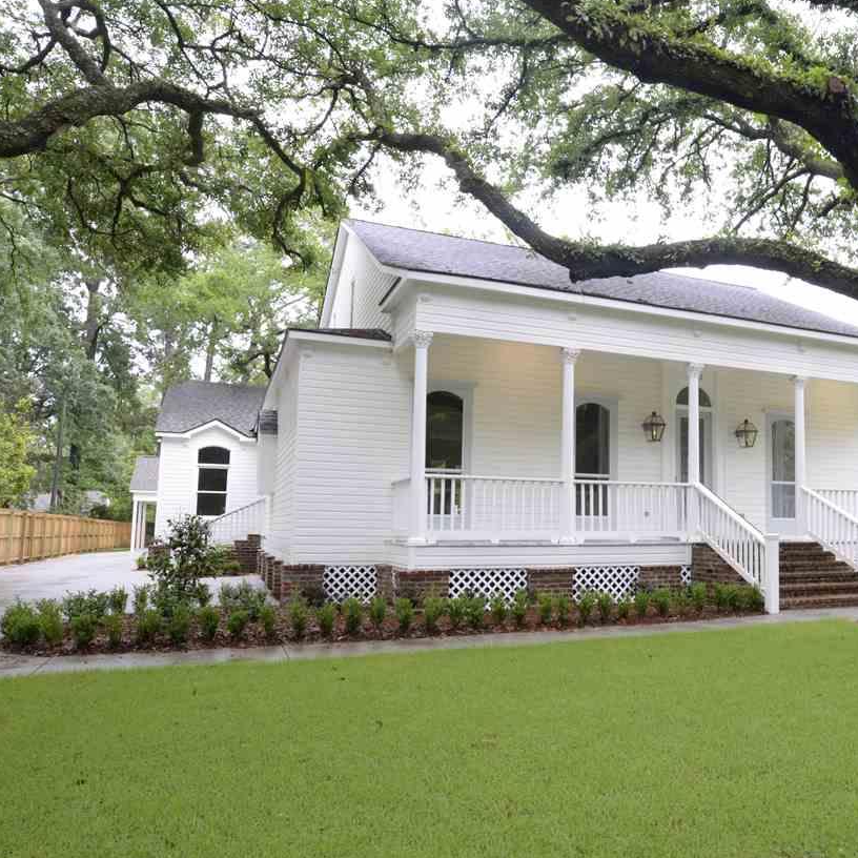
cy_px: 442
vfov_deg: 57.3
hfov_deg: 55.2
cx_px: 618
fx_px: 785
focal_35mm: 28
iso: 800
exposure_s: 1/20
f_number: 11
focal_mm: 21
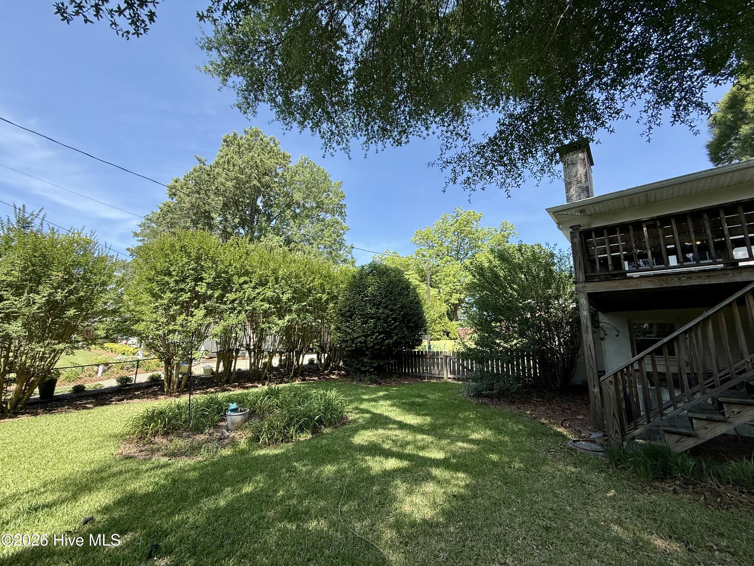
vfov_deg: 85.7
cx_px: 377
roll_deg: -1.5
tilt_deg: +9.6
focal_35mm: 14
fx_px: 305
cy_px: 283
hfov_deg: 102.1
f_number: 2.2
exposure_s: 1/619
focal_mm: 2.22
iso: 50
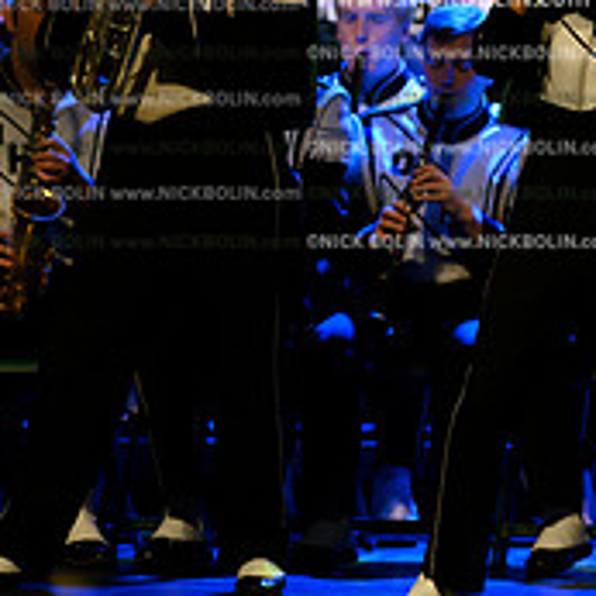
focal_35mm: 664
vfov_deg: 2.6
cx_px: 462
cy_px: -90
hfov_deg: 2.6
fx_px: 12934
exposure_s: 1/500
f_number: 4
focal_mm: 300
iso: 5000
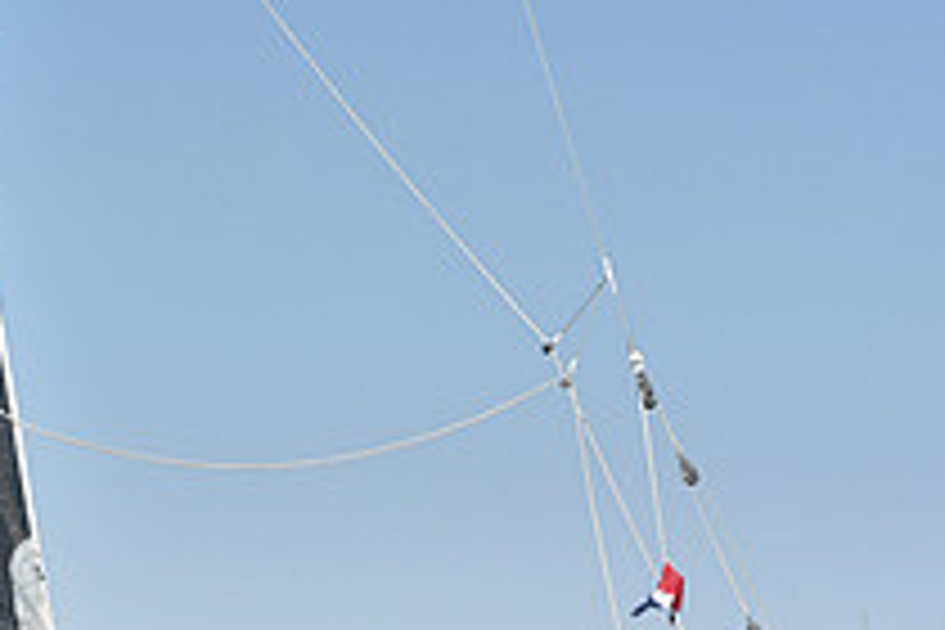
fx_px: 5066
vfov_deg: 7.0
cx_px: 86
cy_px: 862
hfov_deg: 10.6
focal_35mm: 193
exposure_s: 1/1000
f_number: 10
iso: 320
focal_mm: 70
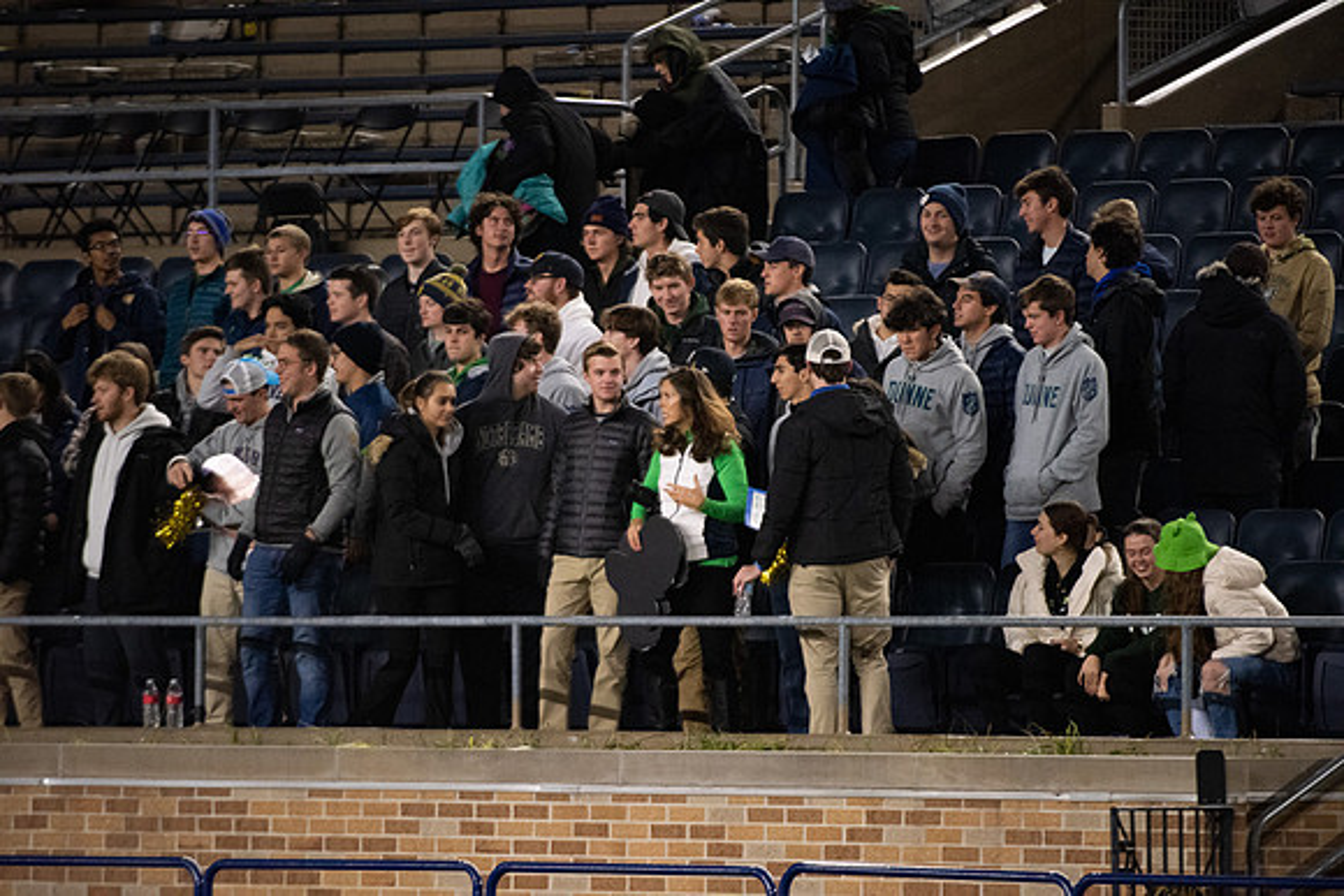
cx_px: 672
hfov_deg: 5.2
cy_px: 448
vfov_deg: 3.4
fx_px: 14936
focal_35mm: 400
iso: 6400
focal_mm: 400
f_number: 4
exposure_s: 1/500
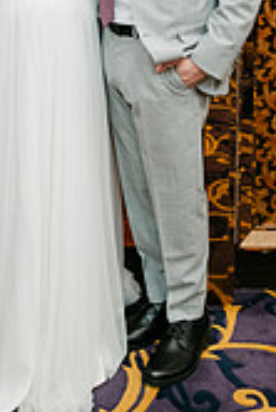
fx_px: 746
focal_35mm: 65
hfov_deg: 20.7
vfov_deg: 27.9
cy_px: -55
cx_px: 55
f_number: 2.8
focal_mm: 16
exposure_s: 1/125
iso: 800
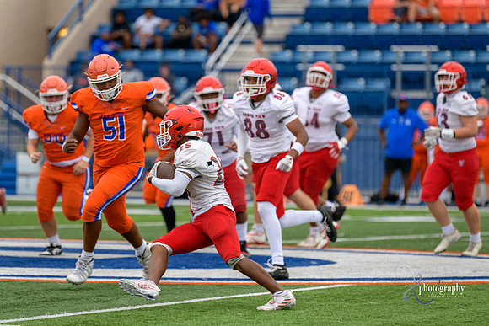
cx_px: 244
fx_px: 3396
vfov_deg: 5.5
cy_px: 163
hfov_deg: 8.2
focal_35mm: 250
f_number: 3.5
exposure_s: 1/800
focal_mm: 250
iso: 220
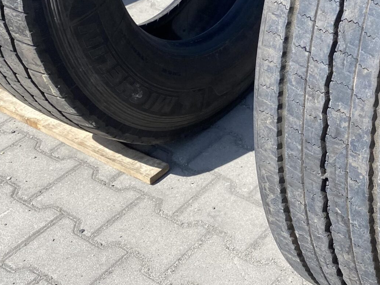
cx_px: 346
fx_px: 703
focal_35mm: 64
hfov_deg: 29.0
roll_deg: -1.8
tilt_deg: -30.2
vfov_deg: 22.5
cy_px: 38
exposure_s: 1/1464
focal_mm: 4.25
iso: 32
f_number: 1.8
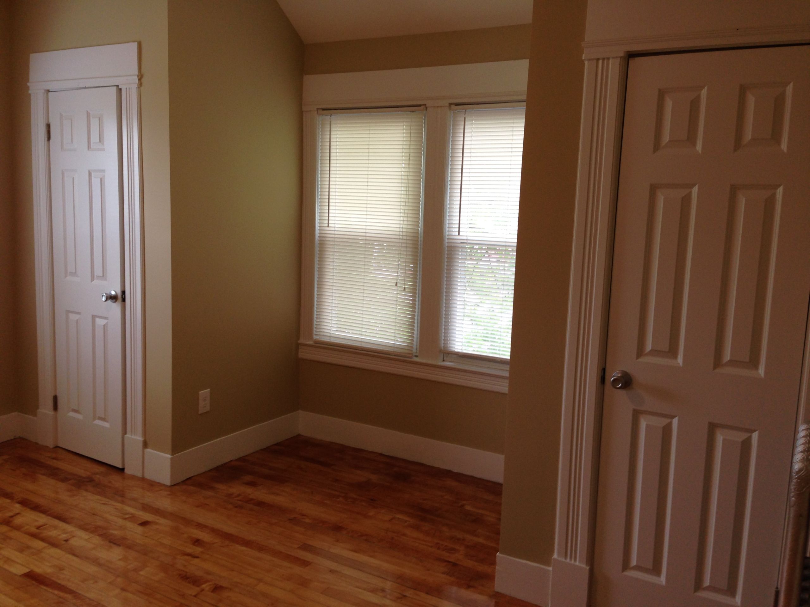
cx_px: 405
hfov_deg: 55.4
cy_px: 304
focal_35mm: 33
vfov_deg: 42.9
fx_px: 772
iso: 50
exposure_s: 1/30
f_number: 2.4
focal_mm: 4.12
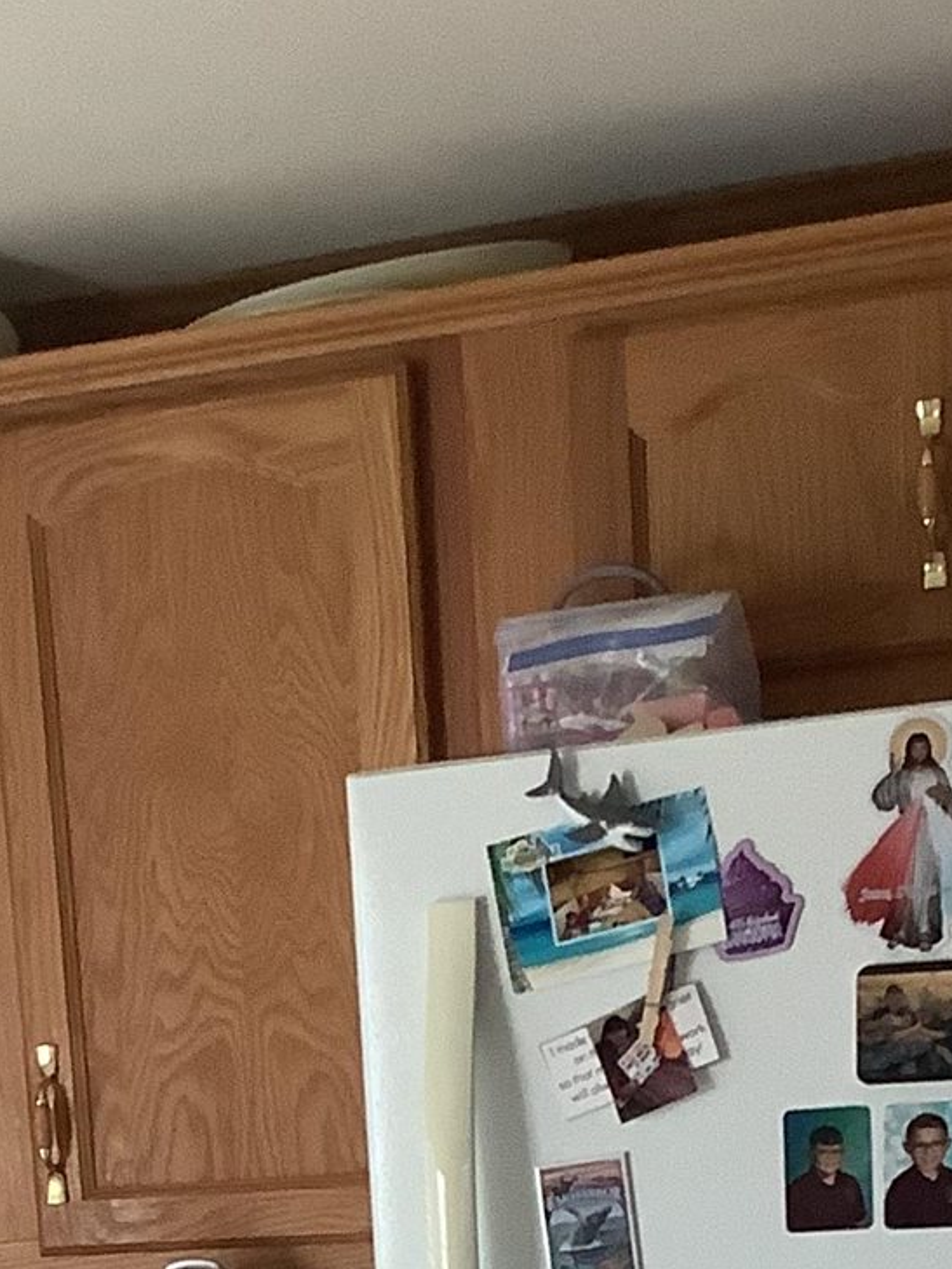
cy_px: 1718
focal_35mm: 98
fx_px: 3593
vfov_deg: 18.4
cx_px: 49
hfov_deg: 14.9
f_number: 2.4
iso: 200
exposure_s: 1/60
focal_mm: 3.3
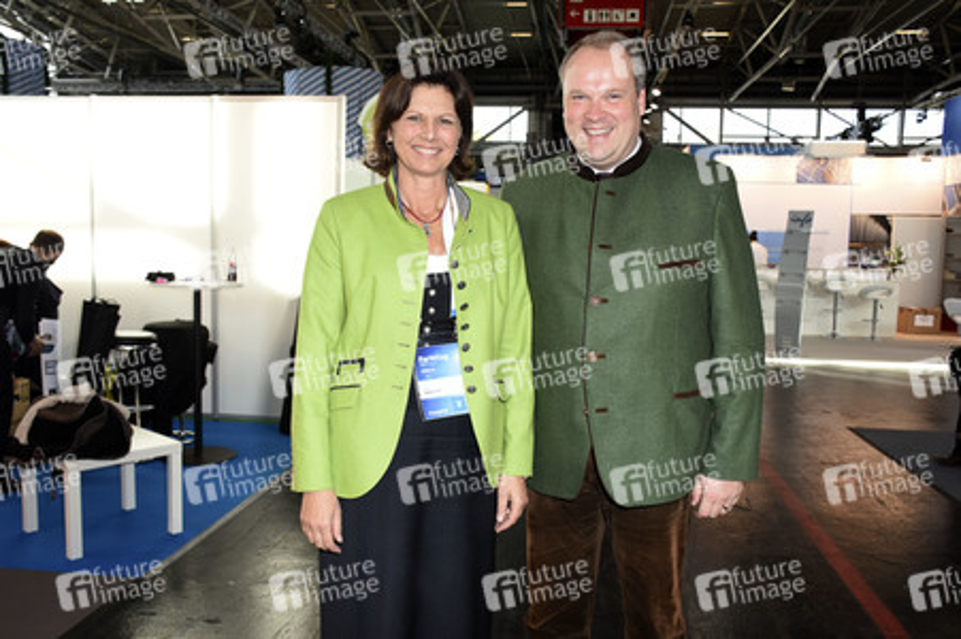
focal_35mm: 33
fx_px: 880
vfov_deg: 39.9
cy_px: 320
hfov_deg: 57.3
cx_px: 480
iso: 320
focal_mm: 22
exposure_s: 1/60
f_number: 4.5
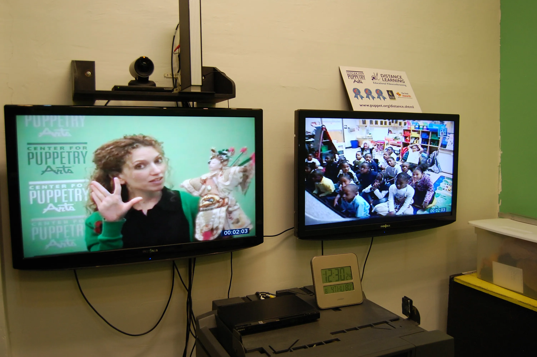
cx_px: 268
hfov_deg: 62.0
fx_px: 447
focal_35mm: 30
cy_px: 178
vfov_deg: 43.5
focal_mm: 20
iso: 400
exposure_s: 1/80
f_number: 4.5
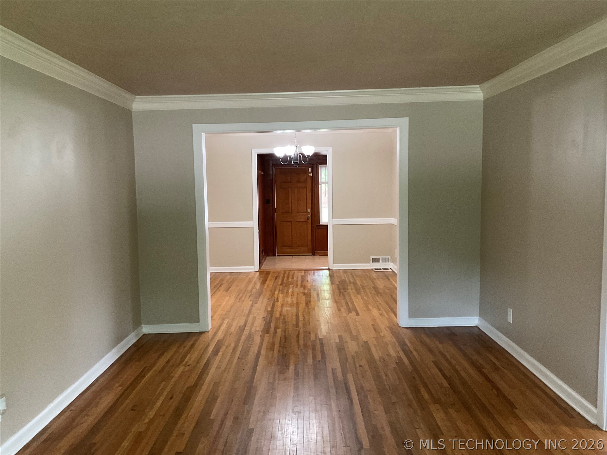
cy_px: 228
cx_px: 304
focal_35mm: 29
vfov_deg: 48.2
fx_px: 509
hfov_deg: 61.7
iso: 320
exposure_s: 1/58
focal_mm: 3
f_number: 1.8
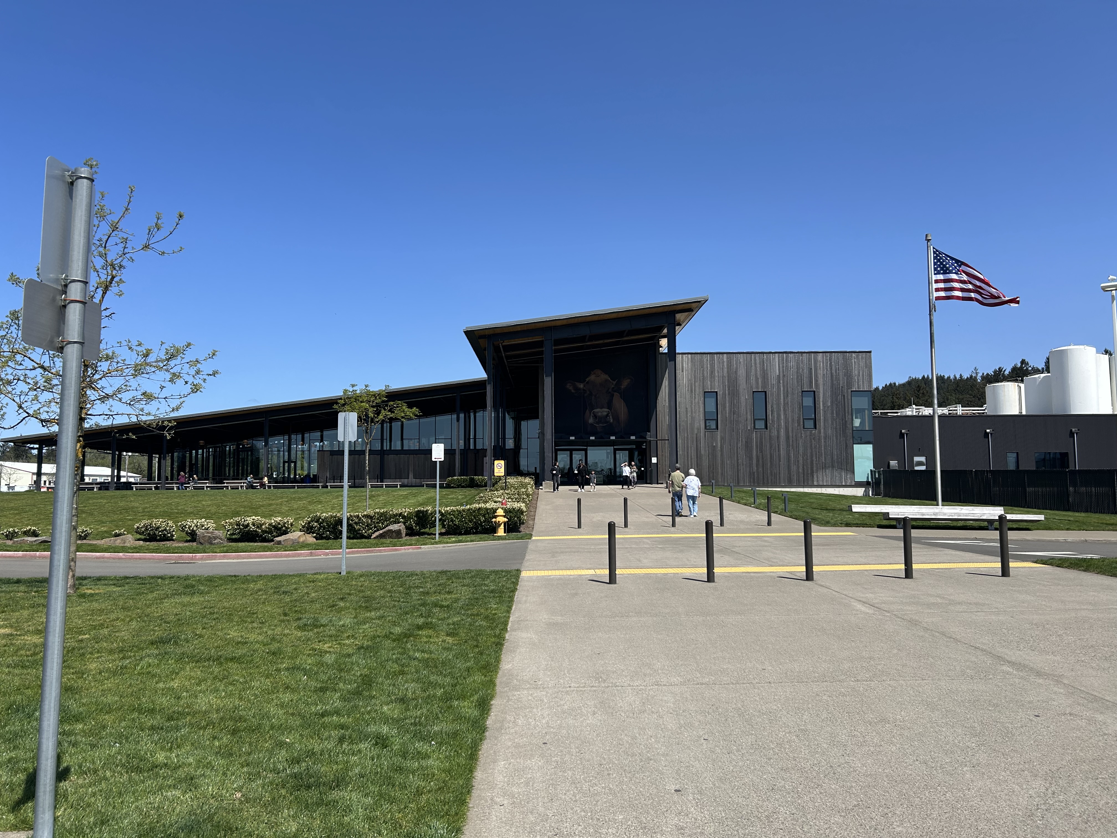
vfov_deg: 53.1
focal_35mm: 26
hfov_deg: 67.3
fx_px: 839
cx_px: 558
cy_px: 419
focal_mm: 5.7
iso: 50
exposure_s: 1/4274
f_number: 1.5
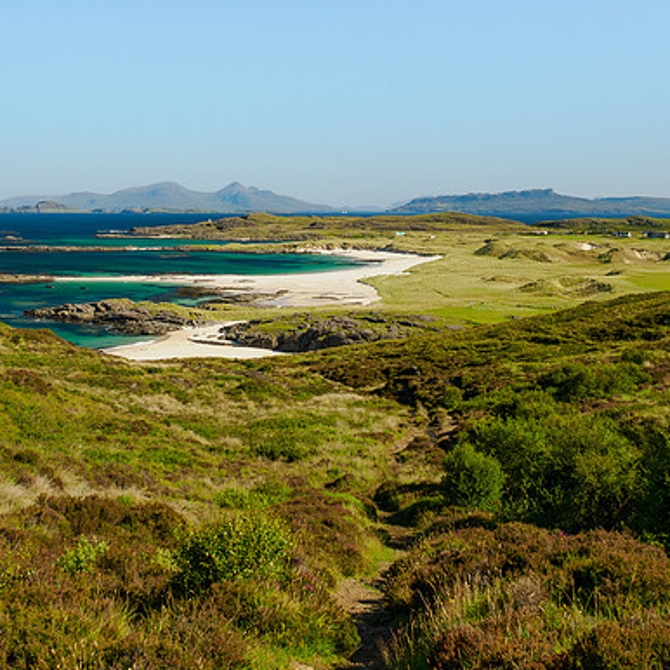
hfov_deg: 38.3
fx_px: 964
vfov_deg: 37.8
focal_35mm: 44
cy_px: 211
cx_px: 331
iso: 400
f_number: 7.1
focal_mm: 12
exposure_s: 1/800
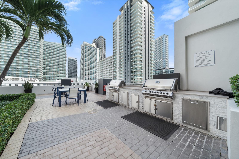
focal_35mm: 12
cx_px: 120
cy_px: 80
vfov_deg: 90.0
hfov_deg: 112.6
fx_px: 80
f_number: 9
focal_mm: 12
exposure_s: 1/125
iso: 500
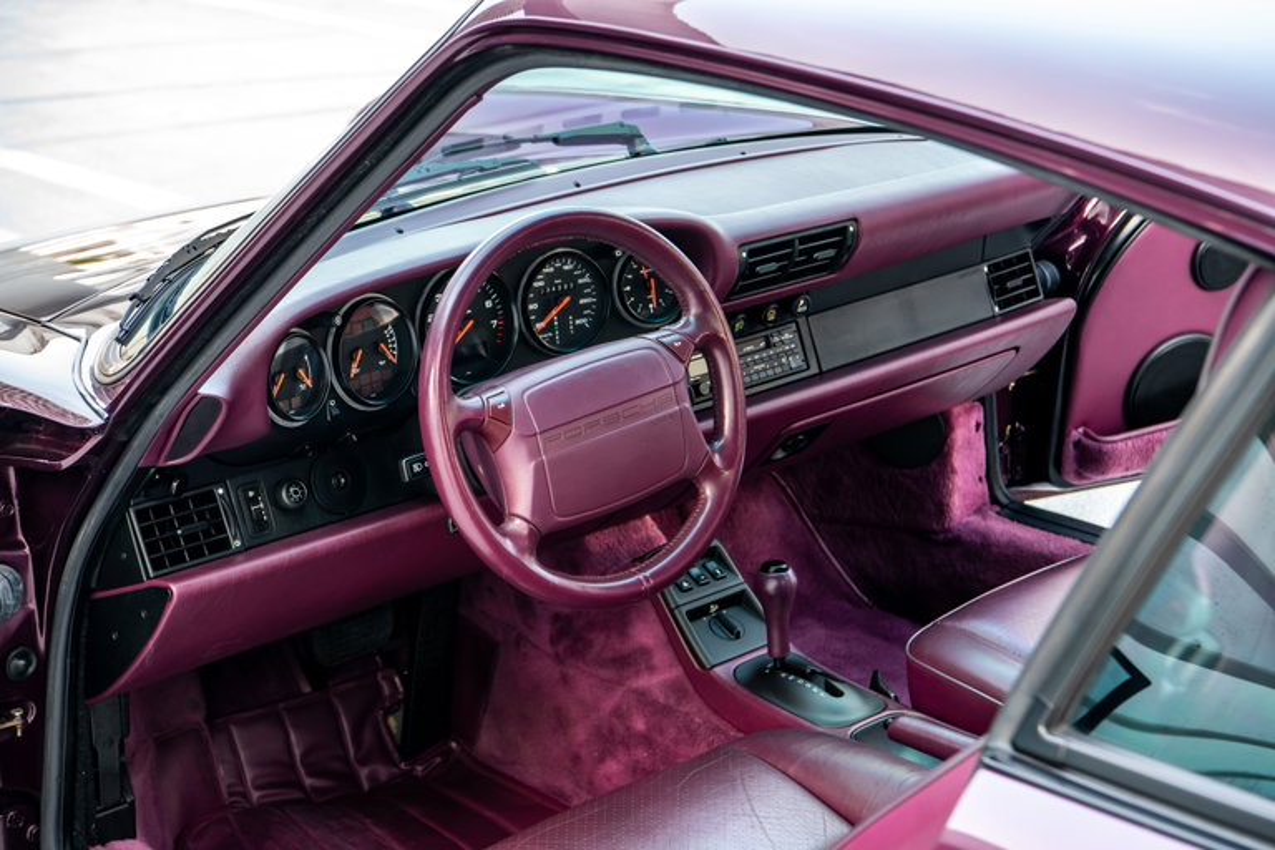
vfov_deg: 19.5
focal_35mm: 70
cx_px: 638
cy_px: 425
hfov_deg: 28.8
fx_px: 2479
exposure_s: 1/20
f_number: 7.1
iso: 640
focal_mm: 70
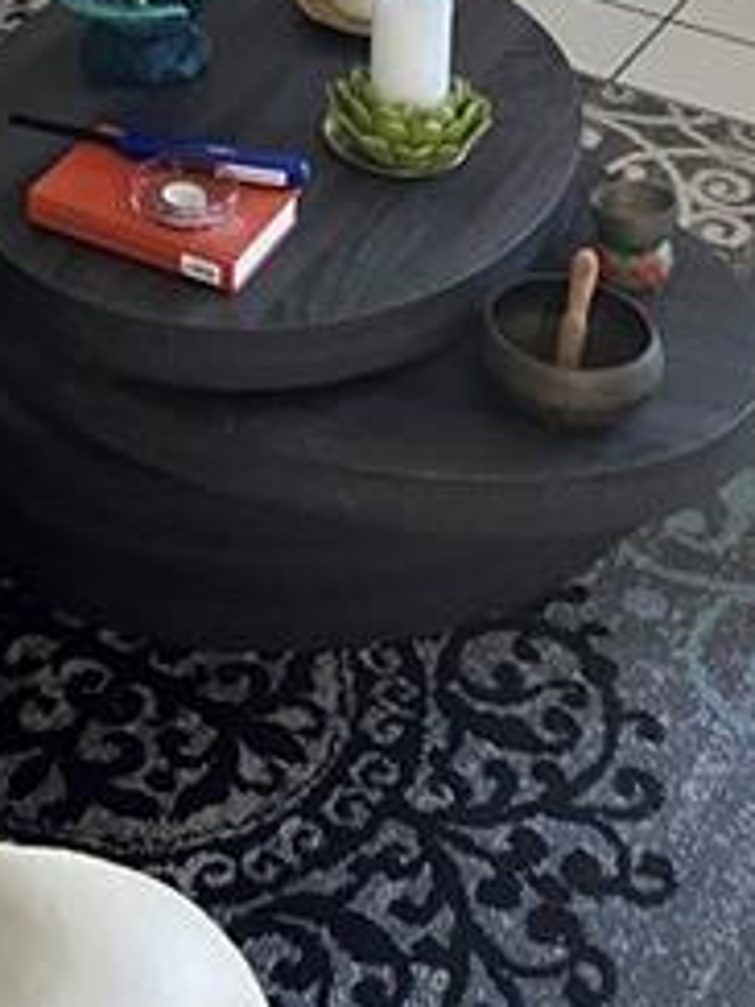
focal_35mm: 82
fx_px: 2385
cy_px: -524
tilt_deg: -14.1
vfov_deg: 20.3
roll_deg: +0.8
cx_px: -58
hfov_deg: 17.4
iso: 400
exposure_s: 1/60
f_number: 1.5
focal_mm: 5.7
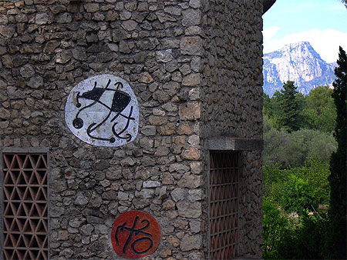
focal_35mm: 114
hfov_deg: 17.3
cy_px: 130
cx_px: 174
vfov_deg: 13.0
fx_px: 1143
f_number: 4.9
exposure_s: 1/304
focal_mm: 24
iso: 100
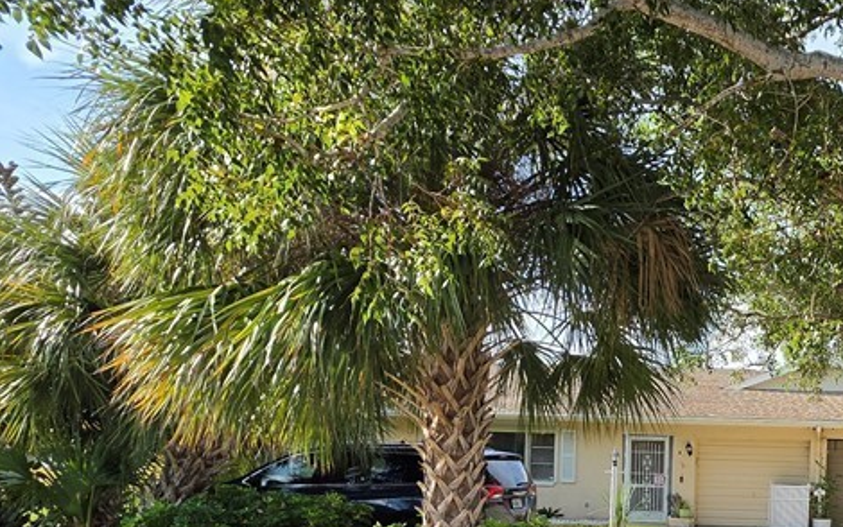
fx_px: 689
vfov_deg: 38.6
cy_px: 488
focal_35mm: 30
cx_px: 786
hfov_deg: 53.5
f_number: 1.9
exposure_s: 1/895
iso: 32
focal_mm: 2.2
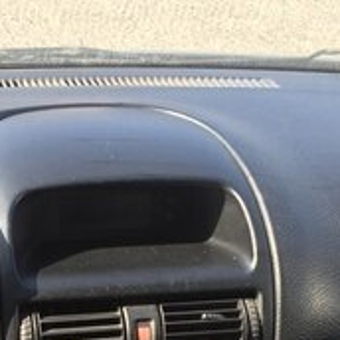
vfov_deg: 21.6
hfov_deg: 22.9
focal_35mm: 74
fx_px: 822
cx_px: 47
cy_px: 411
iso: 32
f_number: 2.2
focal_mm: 4.15
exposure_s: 1/197
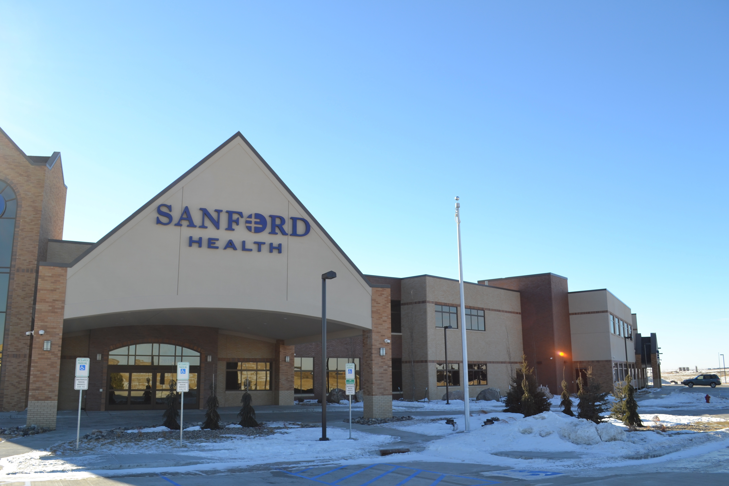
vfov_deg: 43.6
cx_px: 364
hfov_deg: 61.9
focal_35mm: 30
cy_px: 243
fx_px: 607
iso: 100
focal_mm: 20
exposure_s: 1/250
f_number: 7.1
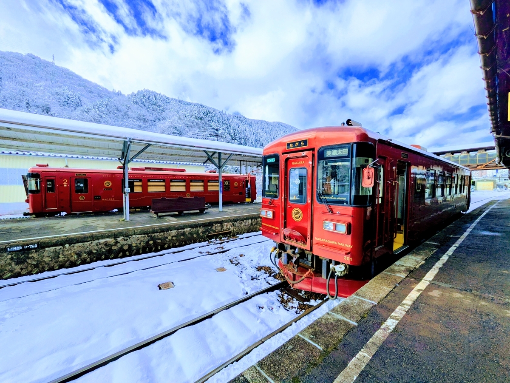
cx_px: 255
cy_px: 192
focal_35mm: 14
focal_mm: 1.83
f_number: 2.2
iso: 48
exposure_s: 1/1923
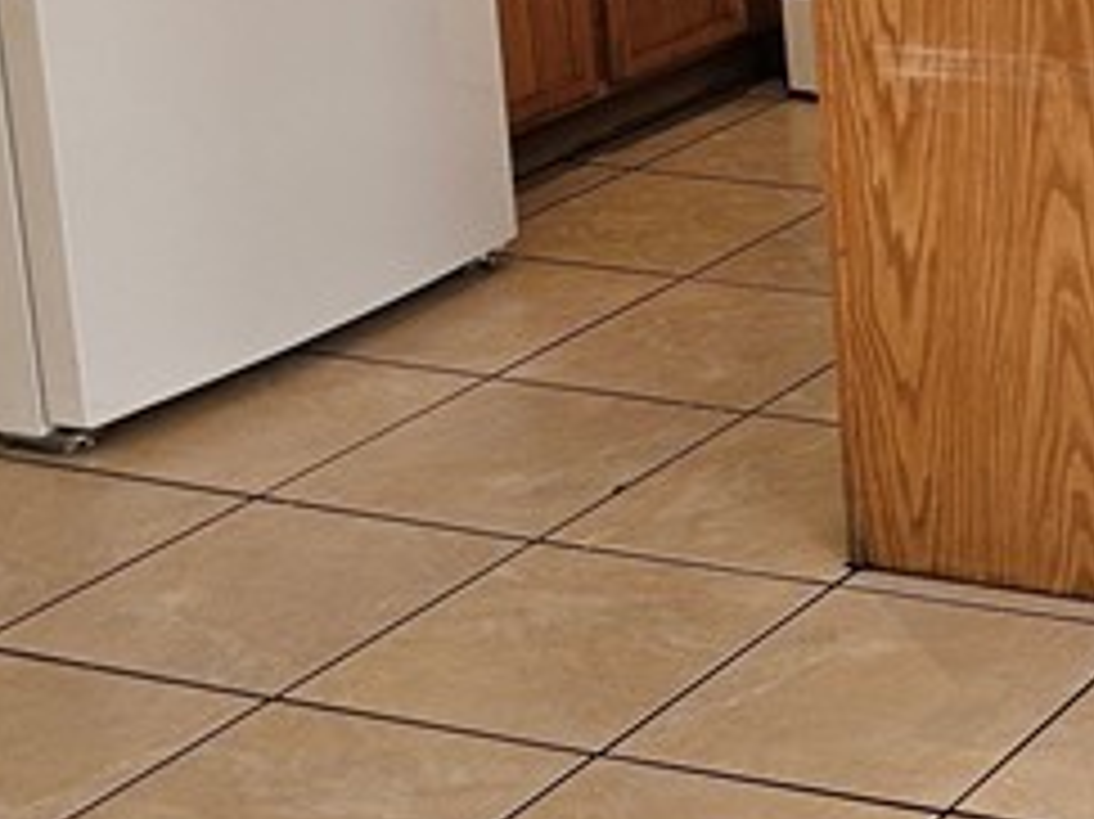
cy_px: -104
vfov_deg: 14.8
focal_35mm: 97
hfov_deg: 17.5
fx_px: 3064
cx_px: 1787
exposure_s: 1/120
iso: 80
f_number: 1.7
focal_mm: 6.3
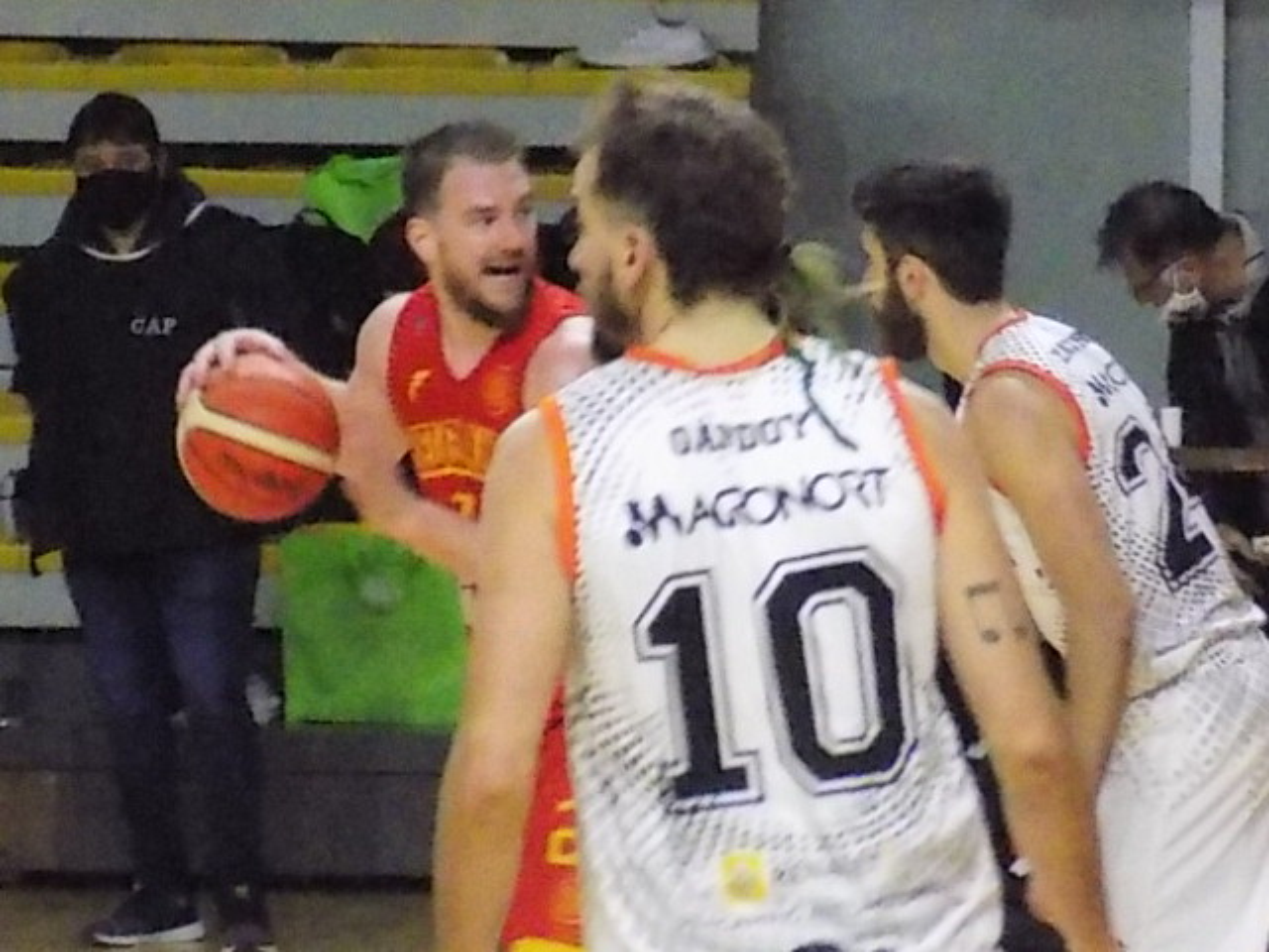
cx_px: 634
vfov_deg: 11.2
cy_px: 476
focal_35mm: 132
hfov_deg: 14.9
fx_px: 4839
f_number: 5
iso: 1600
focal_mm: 23.4
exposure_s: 1/100
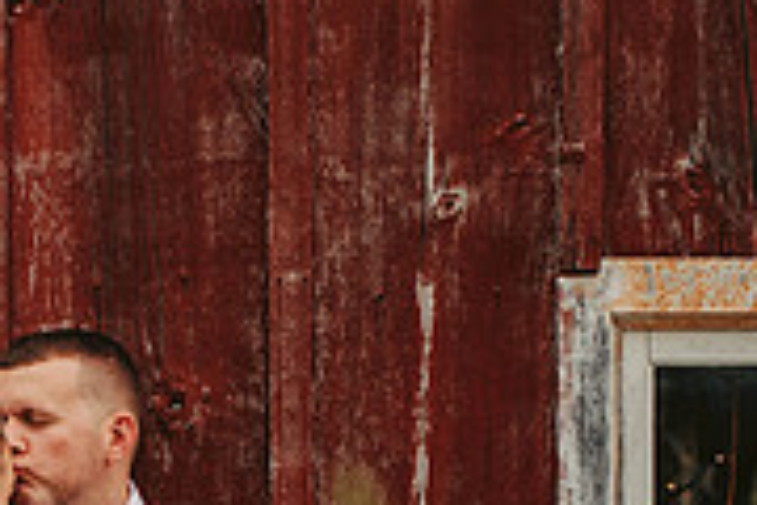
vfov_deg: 5.6
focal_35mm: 246
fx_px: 5172
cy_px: 616
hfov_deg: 8.3
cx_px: 35
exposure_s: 1/320
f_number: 2.8
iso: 200
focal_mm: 70
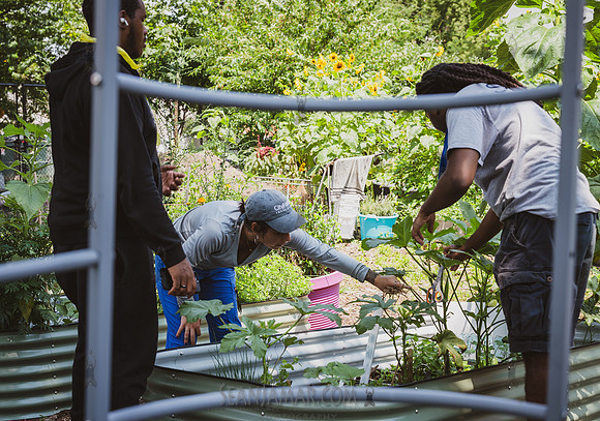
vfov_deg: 24.5
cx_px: 266
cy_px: 222
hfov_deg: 34.3
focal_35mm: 57
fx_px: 970
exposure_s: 1/320
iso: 200
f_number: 5
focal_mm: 49
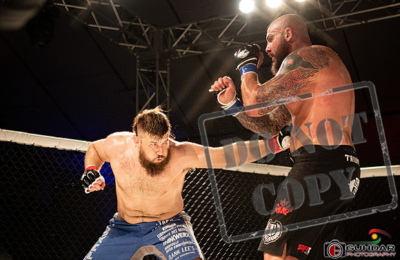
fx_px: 699
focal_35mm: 63
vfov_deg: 21.1
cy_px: 124
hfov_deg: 31.9
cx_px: 175
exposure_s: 1/1000
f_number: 2.8
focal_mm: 56
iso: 1100
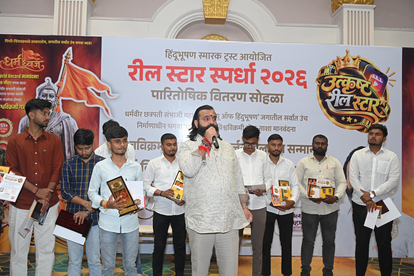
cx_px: 207
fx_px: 425
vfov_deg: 35.9
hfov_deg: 51.9
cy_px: 138
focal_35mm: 37
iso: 1250
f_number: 5
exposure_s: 1/160
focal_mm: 37
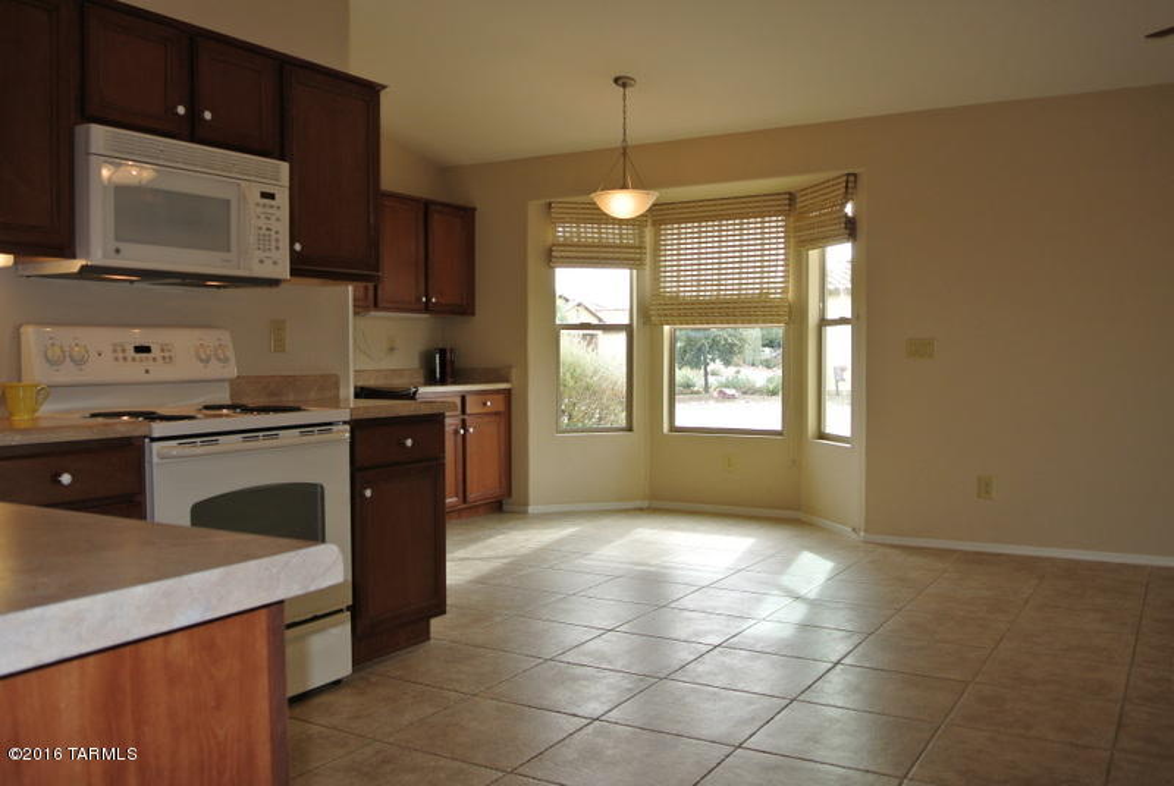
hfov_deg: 60.2
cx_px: 587
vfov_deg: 42.5
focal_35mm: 31
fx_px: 1012
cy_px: 393
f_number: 4
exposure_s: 1/60
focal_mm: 11.8
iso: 100
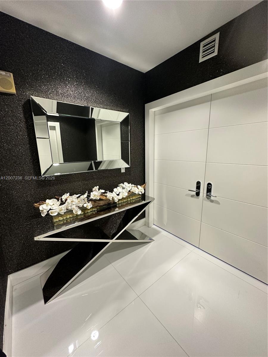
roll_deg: +0.4
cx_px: 134
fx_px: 145
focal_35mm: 14
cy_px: 178
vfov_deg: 102.1
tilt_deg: -11.6
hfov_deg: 85.7
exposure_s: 1/60
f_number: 2.2
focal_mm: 2.22
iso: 250
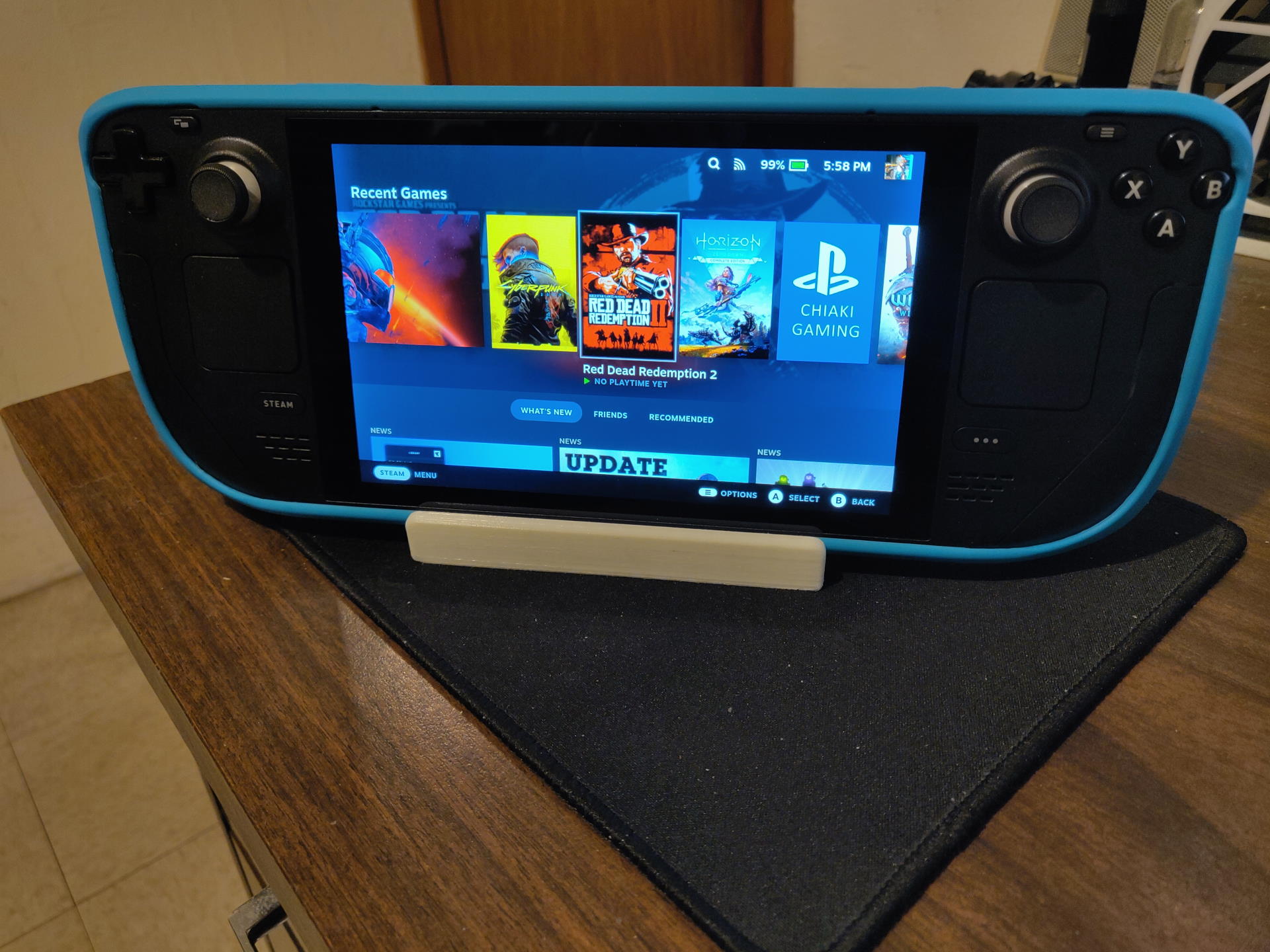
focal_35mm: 25
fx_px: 917
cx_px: 635
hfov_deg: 69.4
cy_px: 476
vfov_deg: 54.9
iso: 250
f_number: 1.7
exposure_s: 1/33
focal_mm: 4.25
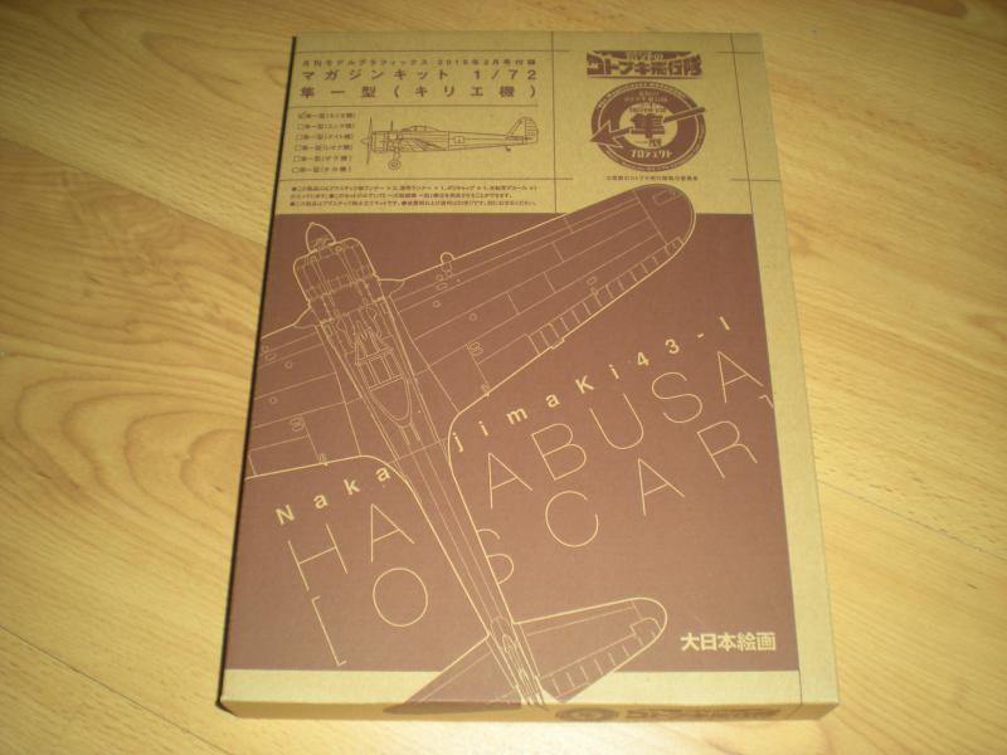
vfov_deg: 37.7
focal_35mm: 38
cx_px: 504
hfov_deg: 49.0
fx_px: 1105
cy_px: 378
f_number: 3.1
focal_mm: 6.3
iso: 64
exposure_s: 1/60
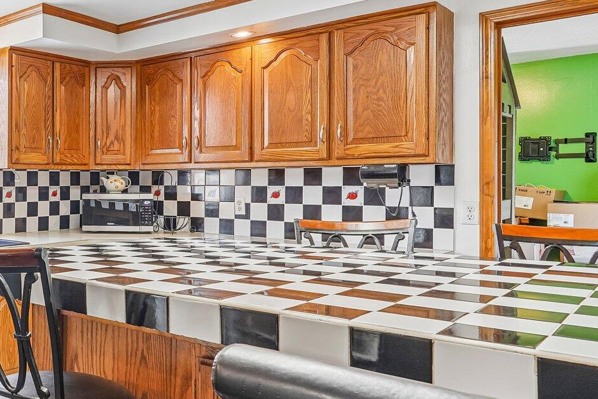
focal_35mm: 35
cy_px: 184
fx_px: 581
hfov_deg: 46.0
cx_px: 4
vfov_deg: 37.8
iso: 400
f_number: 8
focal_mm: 16
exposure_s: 1/20
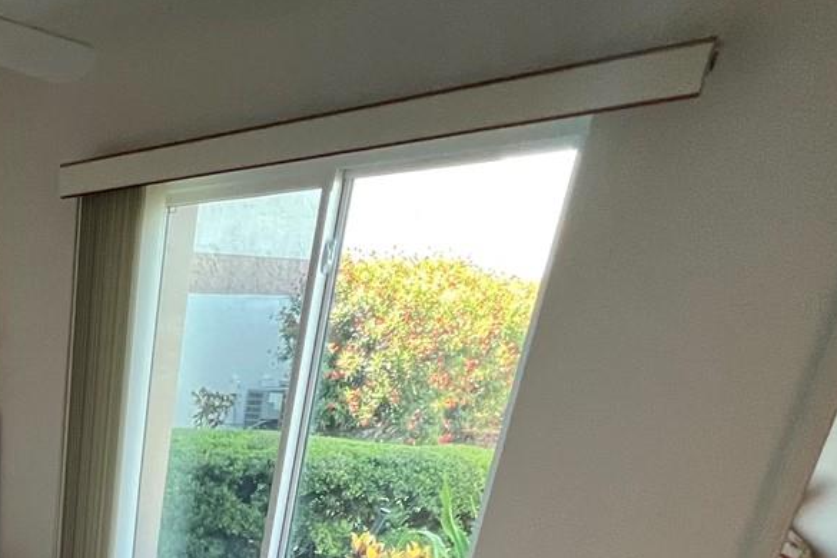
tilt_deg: -27.6
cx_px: -89
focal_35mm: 37
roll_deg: +0.7
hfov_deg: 41.2
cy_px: 804
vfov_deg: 27.1
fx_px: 860
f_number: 1.8
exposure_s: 1/120
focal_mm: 1.57
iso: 200
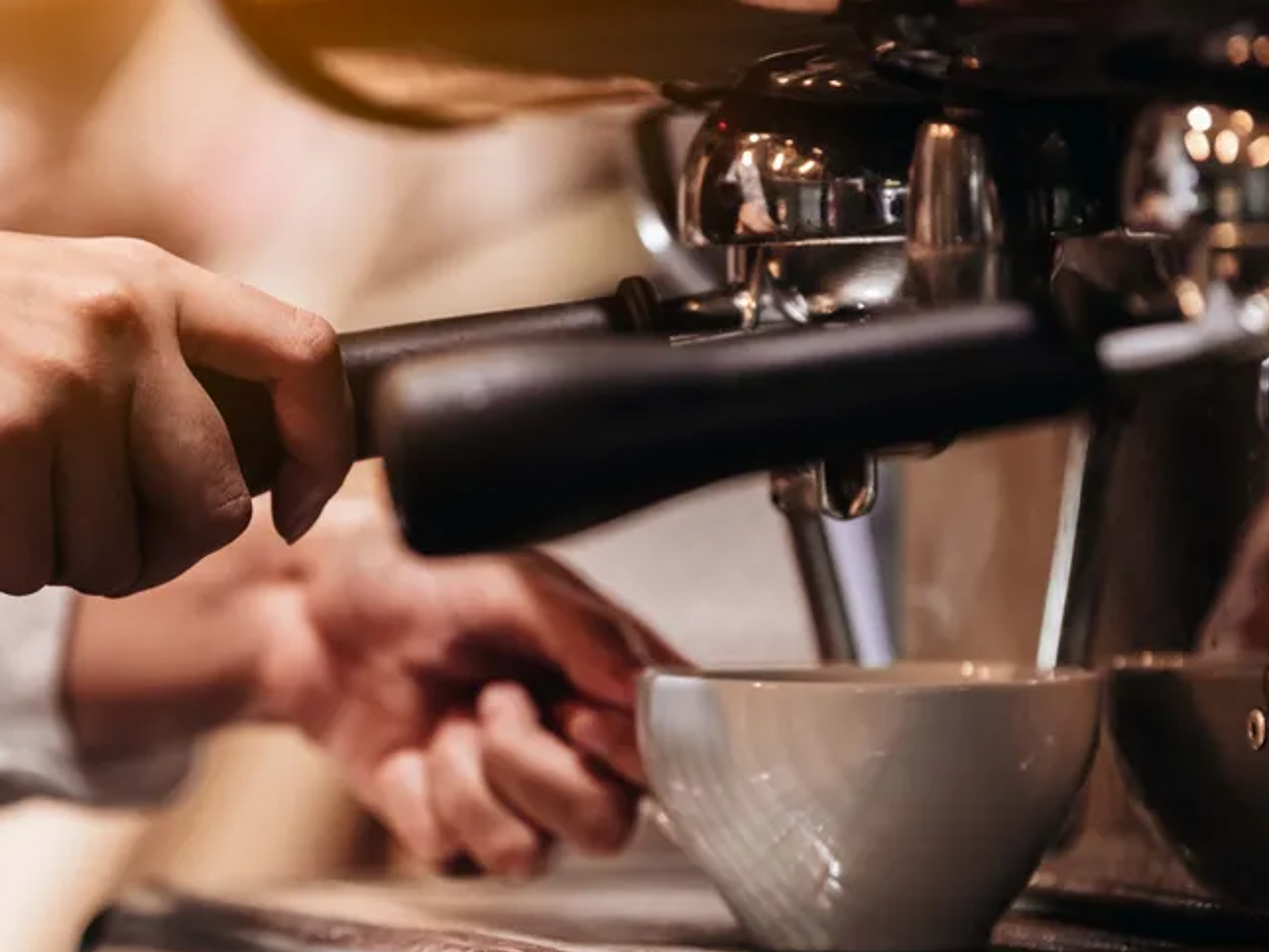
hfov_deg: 7.4
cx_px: 474
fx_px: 9790
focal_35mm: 267
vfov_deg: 5.6
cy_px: 526
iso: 1600
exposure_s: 1/125
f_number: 3.5
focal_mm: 175
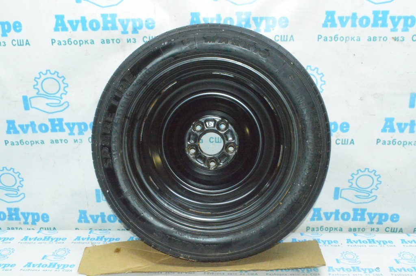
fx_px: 398
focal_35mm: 34
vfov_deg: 38.3
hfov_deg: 55.1
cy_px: 138
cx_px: 208
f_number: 25
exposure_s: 1/50
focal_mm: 23
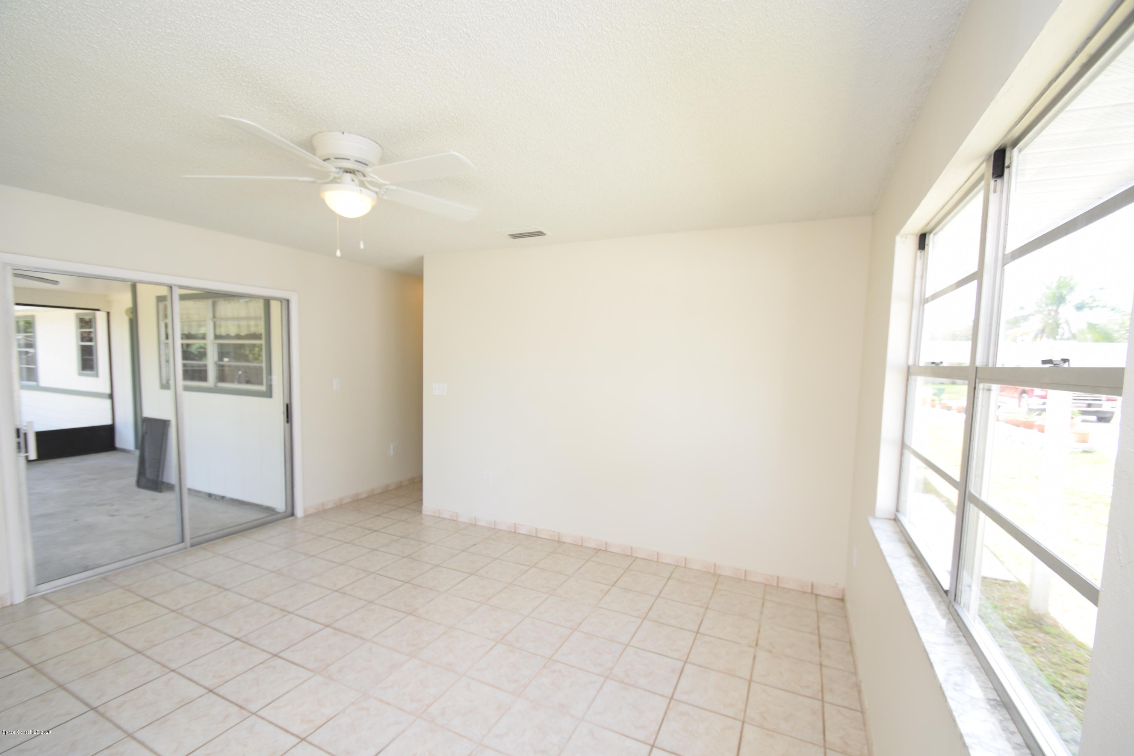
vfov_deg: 77.3
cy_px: 378
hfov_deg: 100.4
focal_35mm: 15
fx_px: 472
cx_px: 567
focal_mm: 10
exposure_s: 1/125
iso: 360
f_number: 5.6
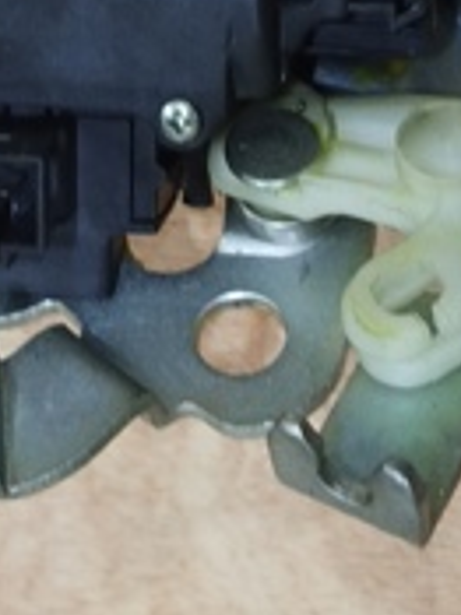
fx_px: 2347
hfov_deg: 11.2
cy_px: -158
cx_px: 137
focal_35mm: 132
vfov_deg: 14.4
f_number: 1.7
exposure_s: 1/33
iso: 400
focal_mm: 5.31
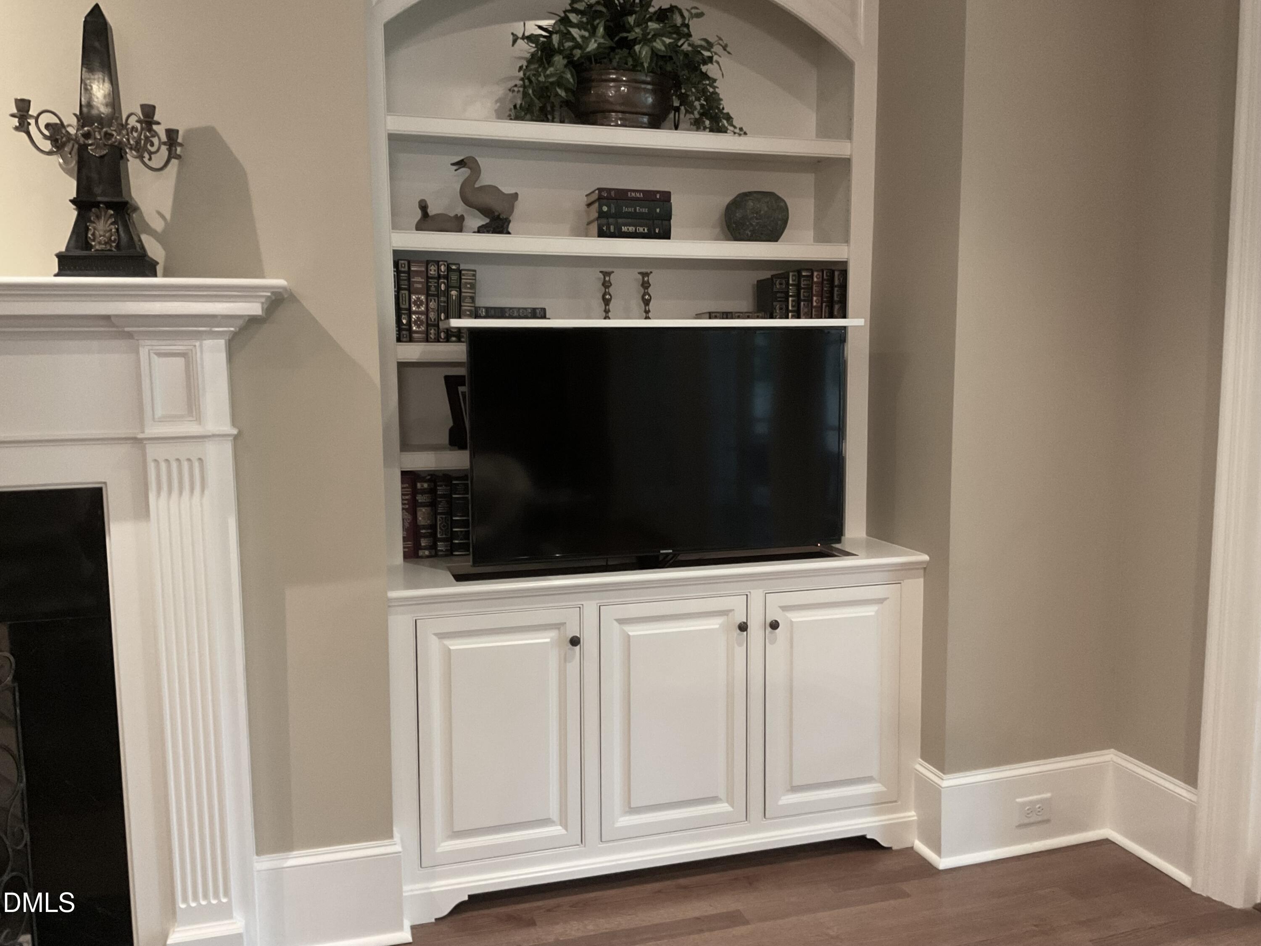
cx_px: 630
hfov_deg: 61.7
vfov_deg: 48.2
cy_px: 473
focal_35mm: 29
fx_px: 1056
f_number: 1.8
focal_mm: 3
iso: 250
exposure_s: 1/30
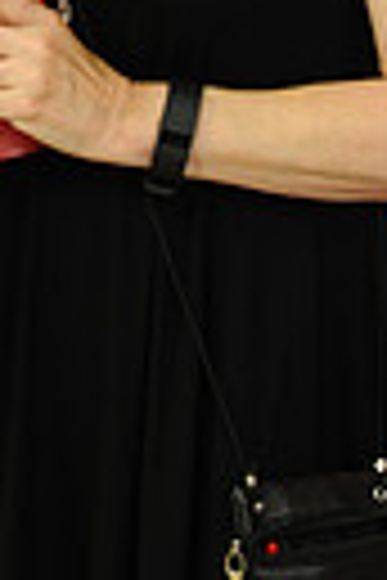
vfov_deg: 11.4
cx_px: -119
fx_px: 2806
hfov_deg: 7.8
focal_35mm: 174
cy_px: -243
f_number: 3.2
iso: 800
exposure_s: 1/30
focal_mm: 50
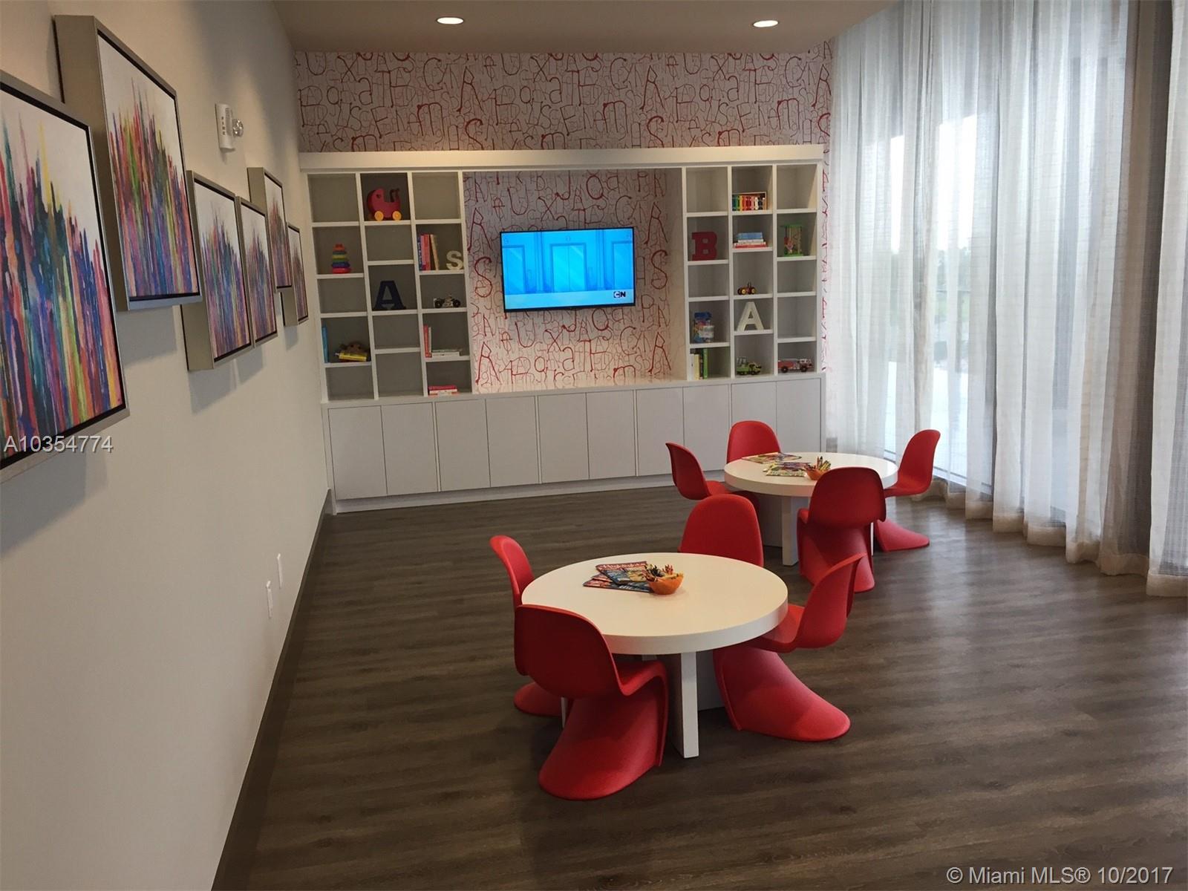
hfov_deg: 61.7
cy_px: 446
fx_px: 995
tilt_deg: -8.6
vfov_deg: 48.2
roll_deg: +1.2
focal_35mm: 29
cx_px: 594
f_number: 2.2
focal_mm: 4.15
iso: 32
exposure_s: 1/30
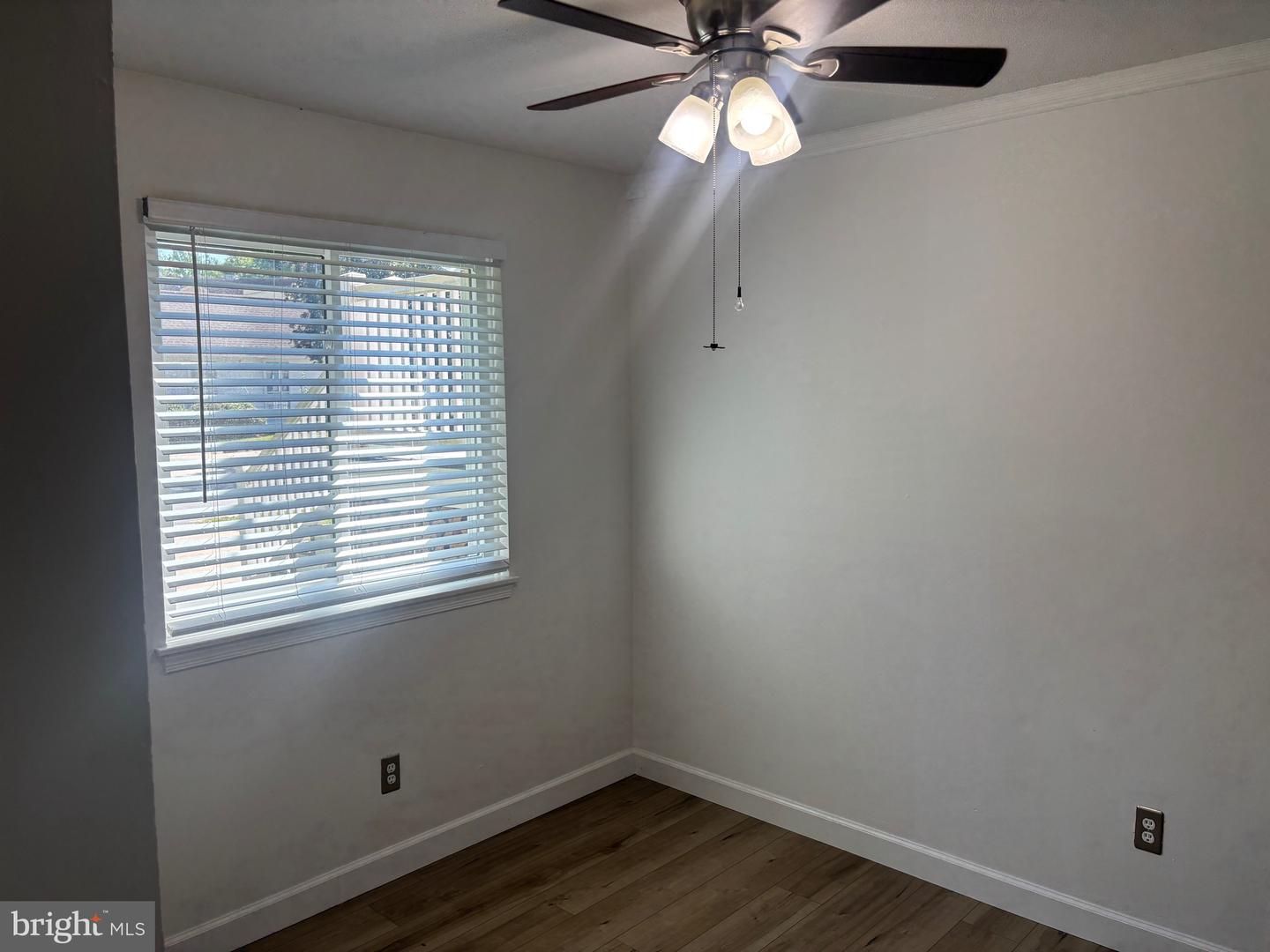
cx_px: 635
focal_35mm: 26
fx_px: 954
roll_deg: +0.2
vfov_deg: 53.1
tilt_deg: -4.7
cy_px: 476
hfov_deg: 67.3
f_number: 1.6
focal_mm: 5.96
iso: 50
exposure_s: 1/182
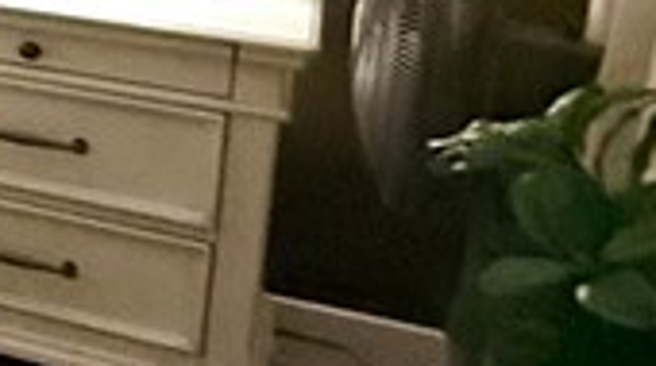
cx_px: -980
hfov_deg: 14.2
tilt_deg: -9.3
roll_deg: +2.2
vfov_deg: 12.4
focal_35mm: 92
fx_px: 1598
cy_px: -196
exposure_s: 1/60
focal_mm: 2.22
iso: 1000
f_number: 2.2
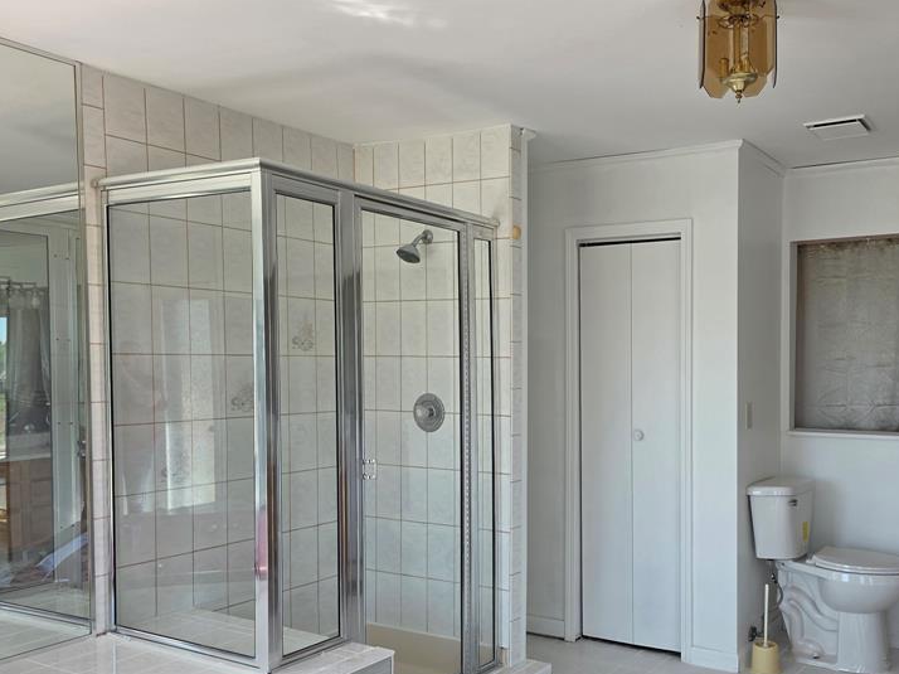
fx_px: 857
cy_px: 401
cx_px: 614
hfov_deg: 54.0
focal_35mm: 33
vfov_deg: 42.7
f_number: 1.7
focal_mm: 6.3
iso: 80
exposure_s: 1/180
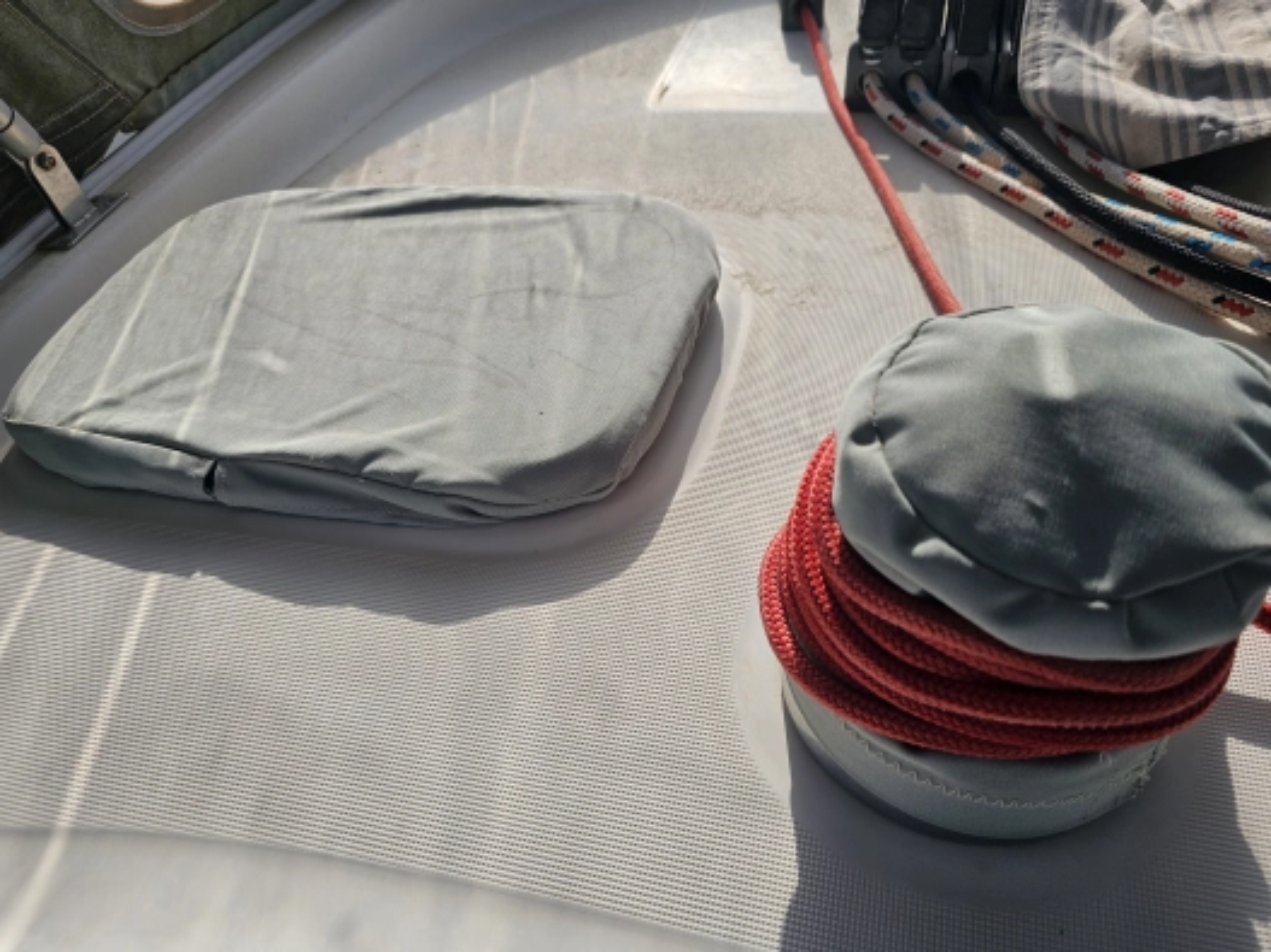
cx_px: 642
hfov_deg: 71.6
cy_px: 486
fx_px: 881
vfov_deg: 56.8
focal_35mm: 24
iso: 10
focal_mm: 6.3
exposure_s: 1/1321
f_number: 1.7
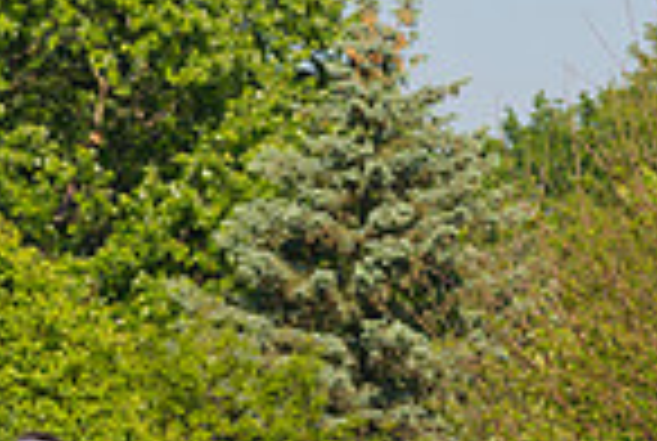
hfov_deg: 3.8
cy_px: 745
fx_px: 9784
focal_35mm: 535
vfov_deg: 2.6
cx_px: 230
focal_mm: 135
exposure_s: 1/2000
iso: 400
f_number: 5.6
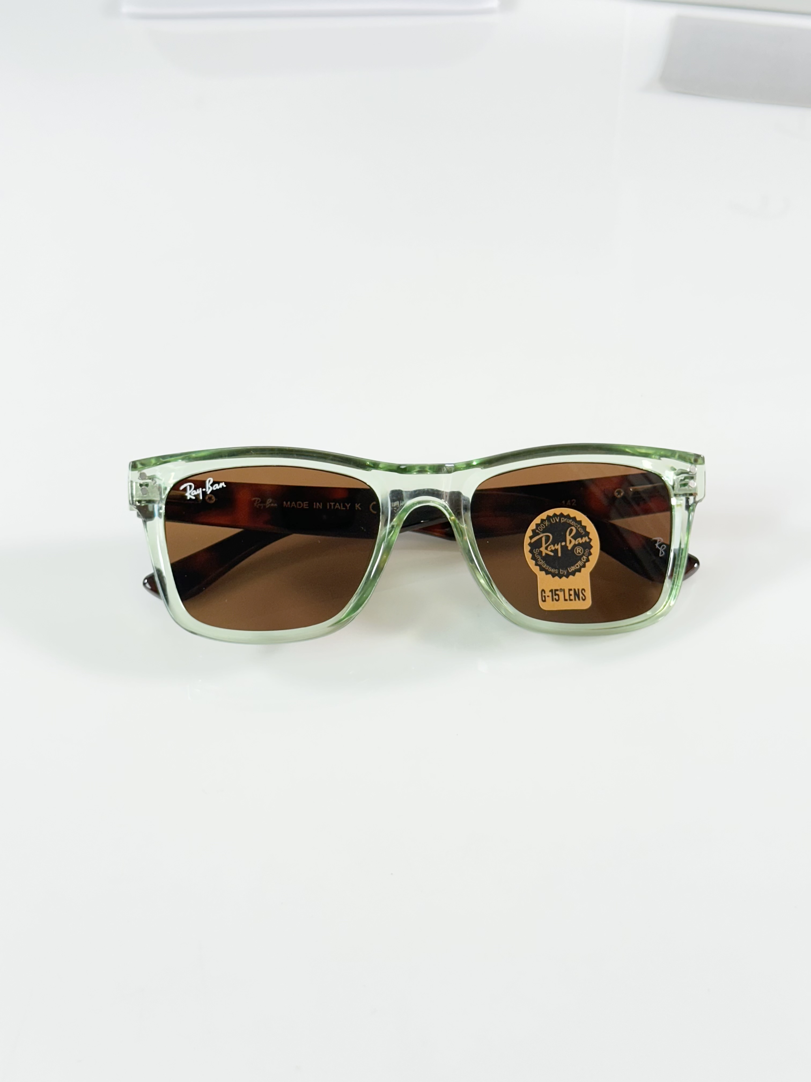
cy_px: 541
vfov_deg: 39.7
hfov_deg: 30.3
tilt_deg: -46.6
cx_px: 406
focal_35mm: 48
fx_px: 1499
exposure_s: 1/100
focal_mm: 6.86
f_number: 1.78
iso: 64
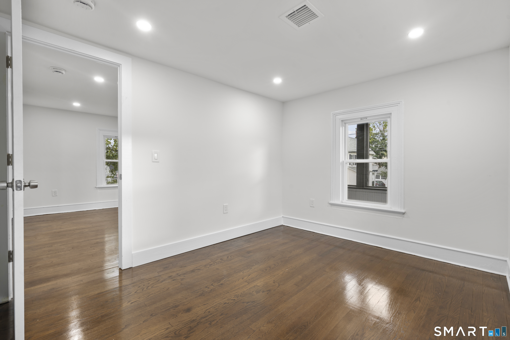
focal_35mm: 16
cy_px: 170
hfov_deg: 96.7
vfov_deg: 73.7
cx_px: 255
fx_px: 227
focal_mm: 16
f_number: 9
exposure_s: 1
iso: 200
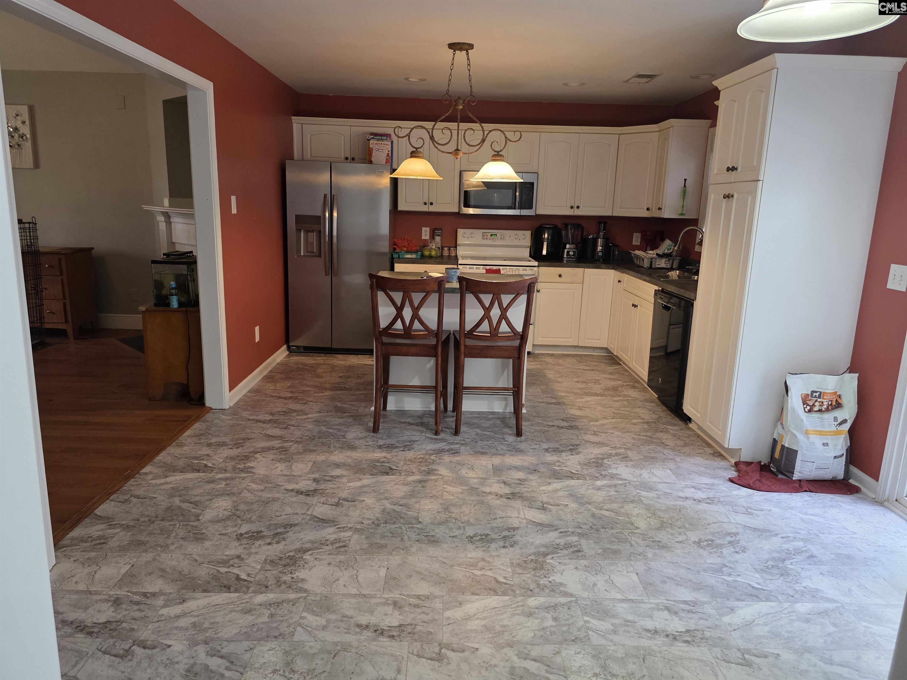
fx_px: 603
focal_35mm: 23
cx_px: 454
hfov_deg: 73.9
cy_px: 340
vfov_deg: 58.9
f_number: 1.7
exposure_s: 1/120
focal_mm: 6.3
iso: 320
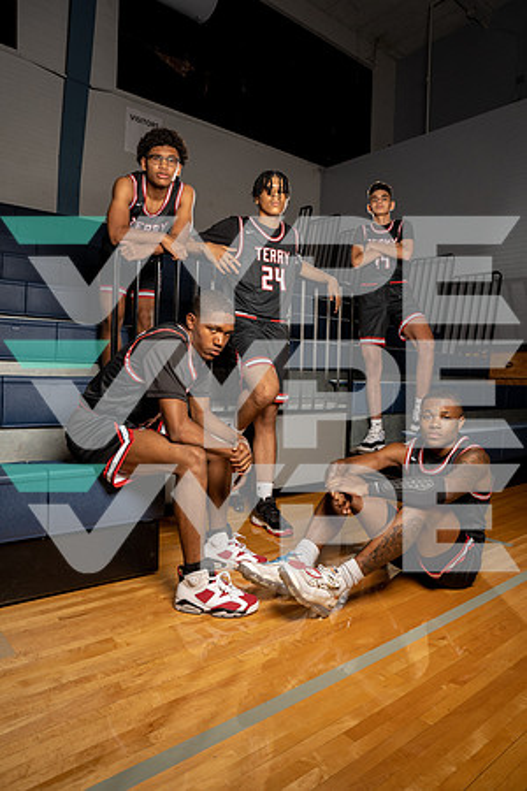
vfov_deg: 73.7
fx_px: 527
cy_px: 396
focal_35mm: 24
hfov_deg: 53.1
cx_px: 264
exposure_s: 1/200
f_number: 7.1
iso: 320
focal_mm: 24
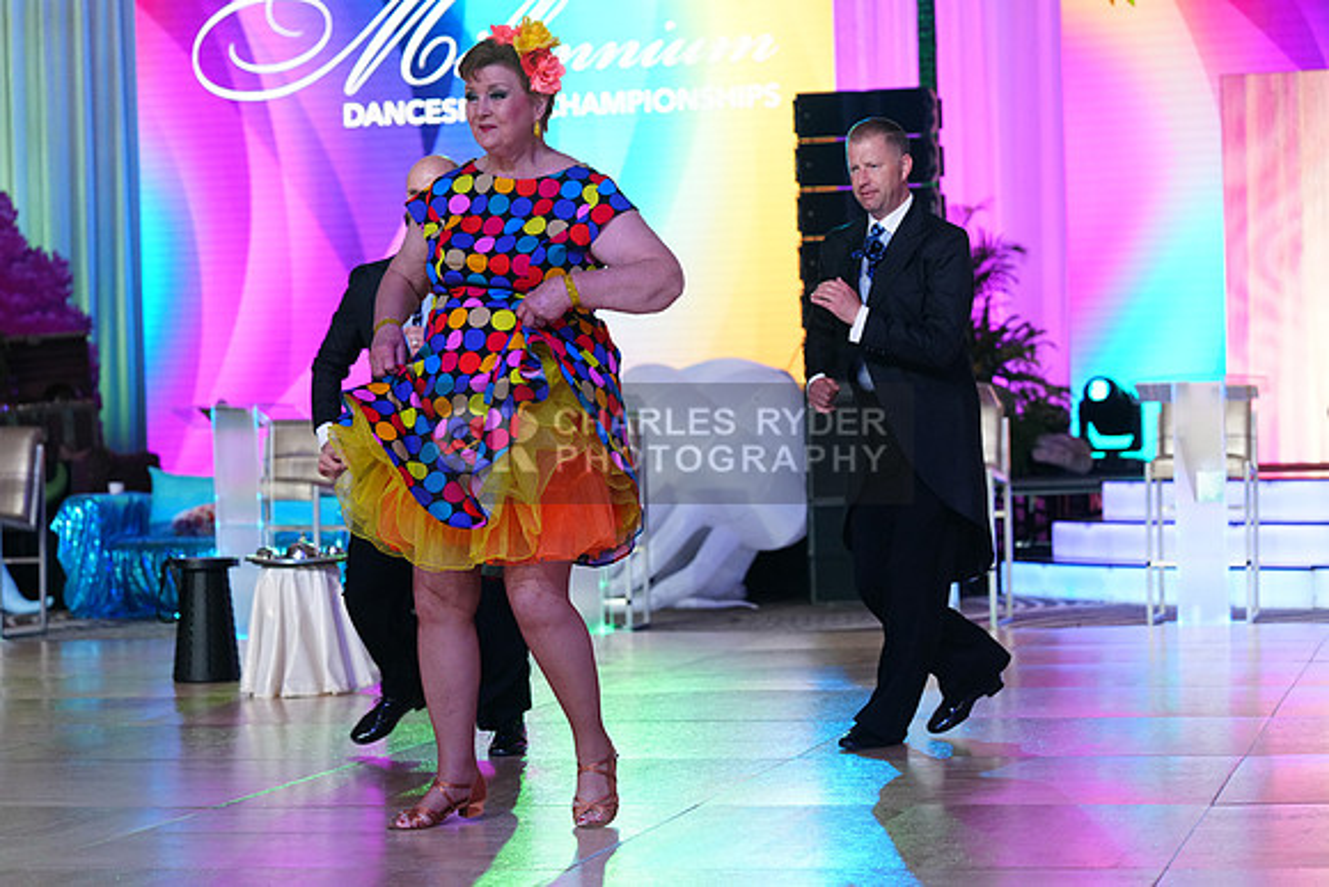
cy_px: 444
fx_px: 3249
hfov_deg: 23.1
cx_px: 664
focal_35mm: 88
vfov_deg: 15.5
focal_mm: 88
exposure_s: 1/400
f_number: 4
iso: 2500
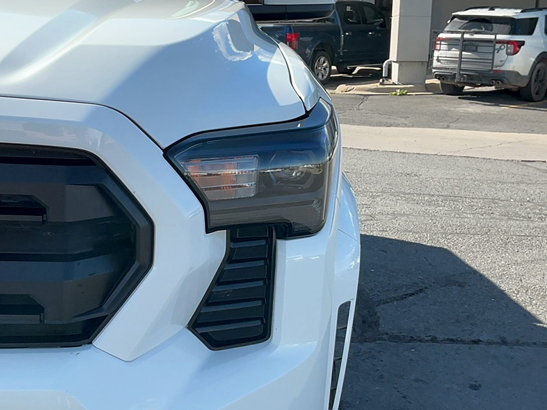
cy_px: 225
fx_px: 759
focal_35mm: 48
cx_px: 245
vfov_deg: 30.3
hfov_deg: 39.6
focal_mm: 3
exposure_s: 1/816
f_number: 1.8
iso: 25
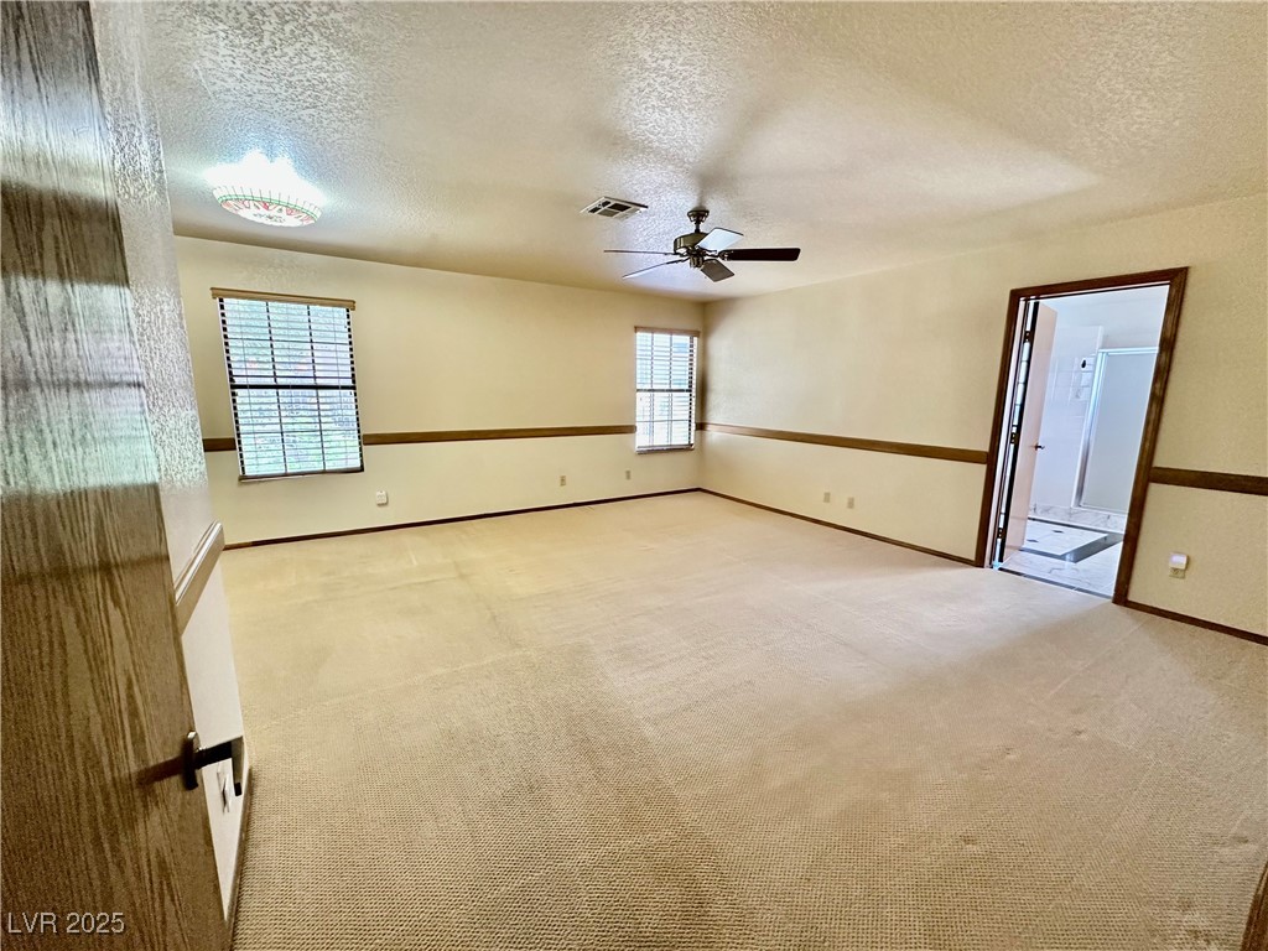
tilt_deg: -10.0
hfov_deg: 102.1
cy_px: 476
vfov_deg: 85.7
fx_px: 513
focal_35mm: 14
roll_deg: -0.8
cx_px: 634
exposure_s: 1/60
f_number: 2.2
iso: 500
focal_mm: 2.22
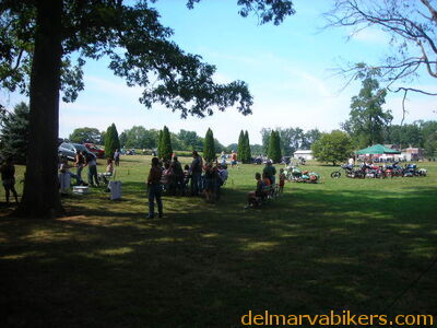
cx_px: 218
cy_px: 164
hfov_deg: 49.0
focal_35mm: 38
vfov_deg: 37.7
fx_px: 480
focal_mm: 6.3
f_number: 3.2
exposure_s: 1/302
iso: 50
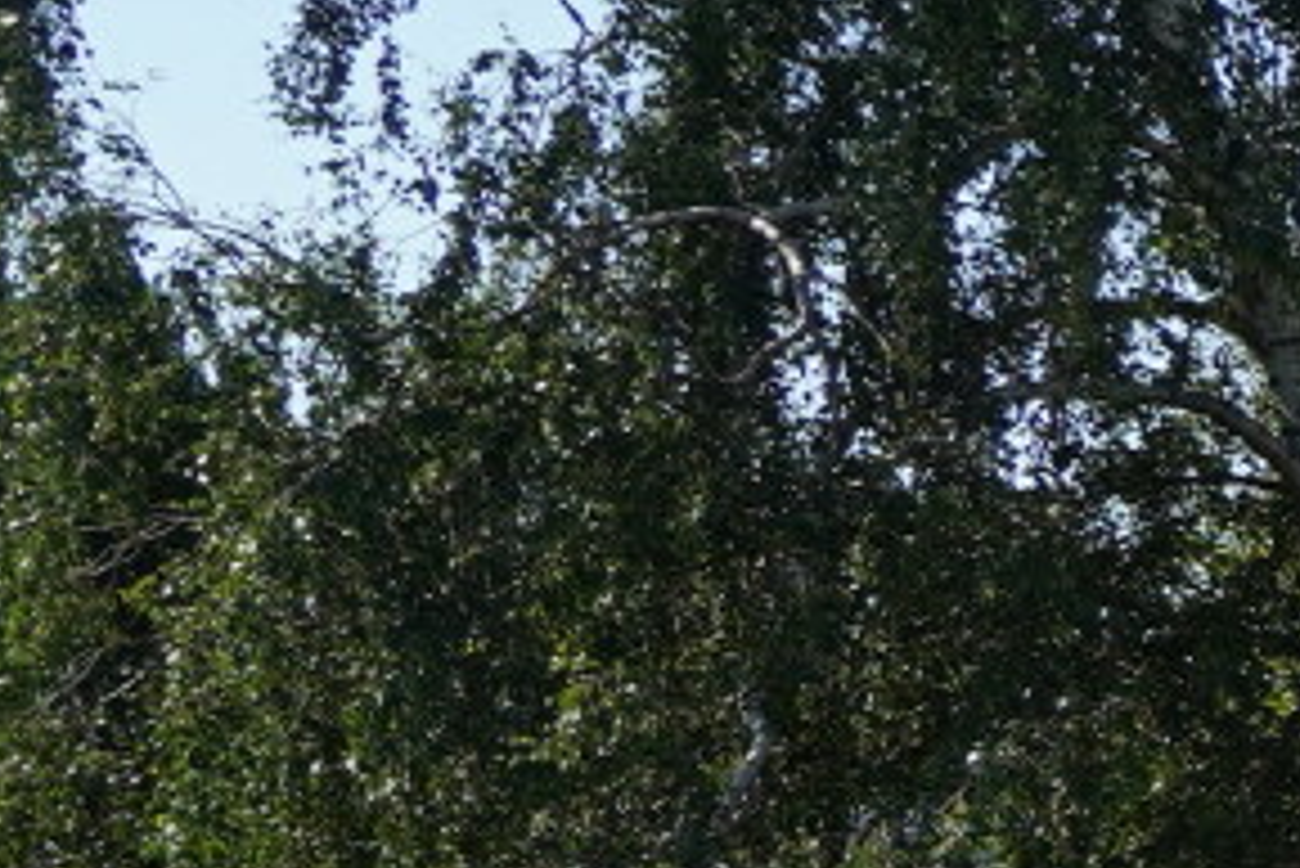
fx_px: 4046
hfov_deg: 10.1
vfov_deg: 12.0
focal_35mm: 112
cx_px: 4327
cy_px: 994
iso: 100
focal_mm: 10
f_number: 8
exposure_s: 1/200
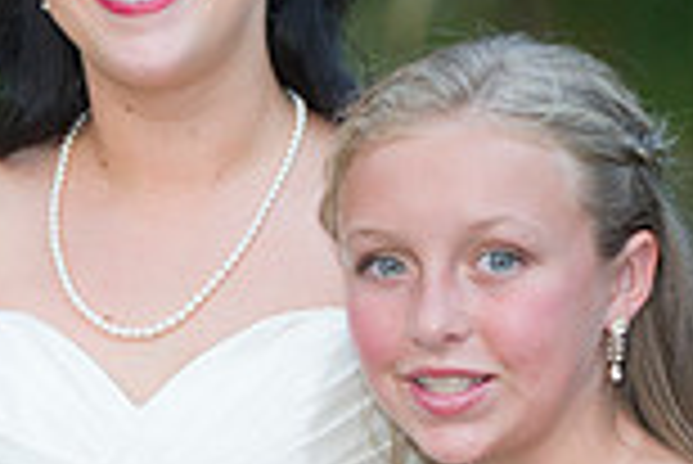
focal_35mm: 526
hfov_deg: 3.9
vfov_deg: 2.6
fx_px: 10135
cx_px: 153
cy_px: 378
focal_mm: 140
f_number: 2.8
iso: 1250
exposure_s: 1/160
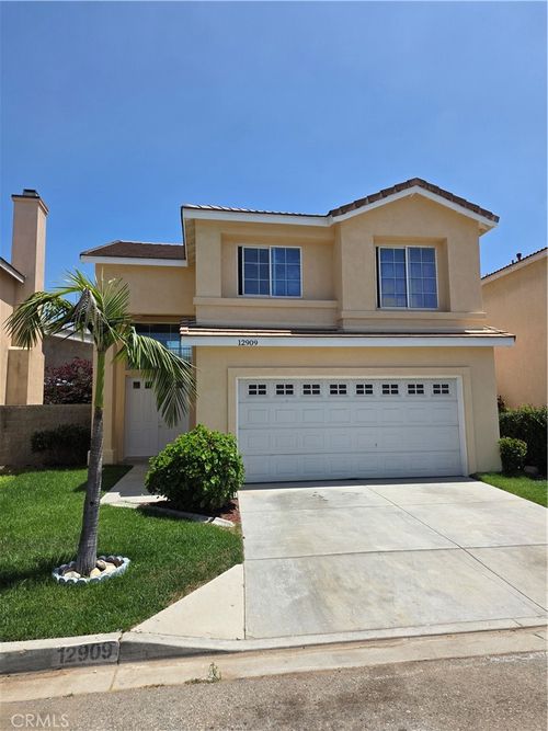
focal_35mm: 23
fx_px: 486
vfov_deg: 73.9
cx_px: 274
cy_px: 366
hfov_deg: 58.9
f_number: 1.7
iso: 80
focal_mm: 6.25
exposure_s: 1/7944
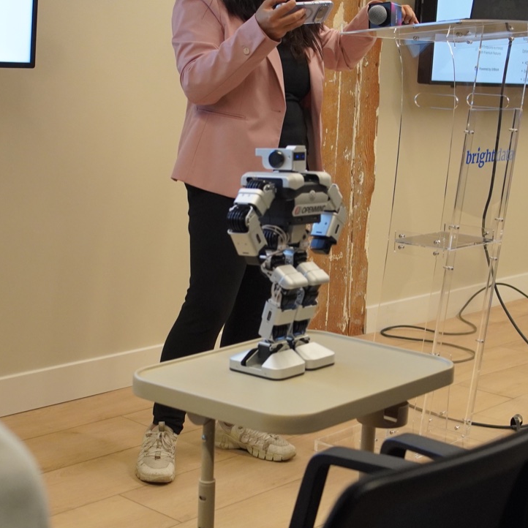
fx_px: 1121
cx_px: 266
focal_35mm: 65
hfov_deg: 26.5
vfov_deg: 26.5
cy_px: 214
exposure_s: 1/160
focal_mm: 23
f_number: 4
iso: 2000
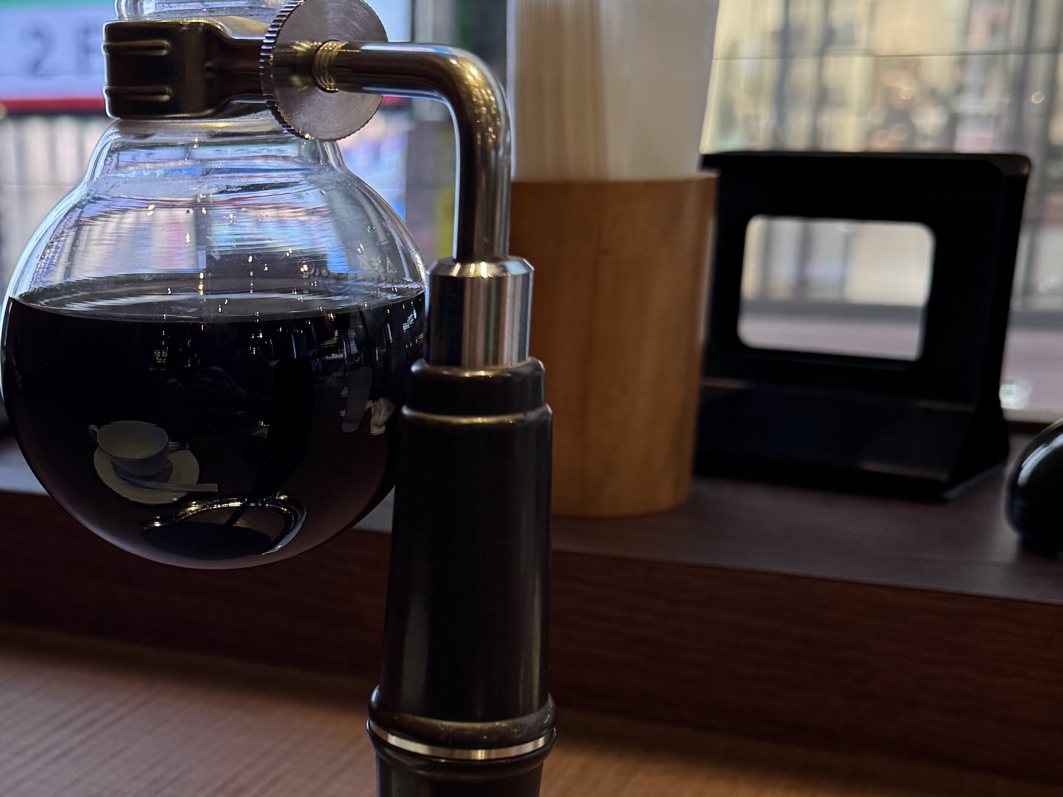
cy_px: 688
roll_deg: +1.3
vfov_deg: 25.9
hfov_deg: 33.5
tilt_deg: -18.8
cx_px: 156
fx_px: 1689
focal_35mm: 55
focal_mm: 6.76
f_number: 1.78
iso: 200
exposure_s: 1/120
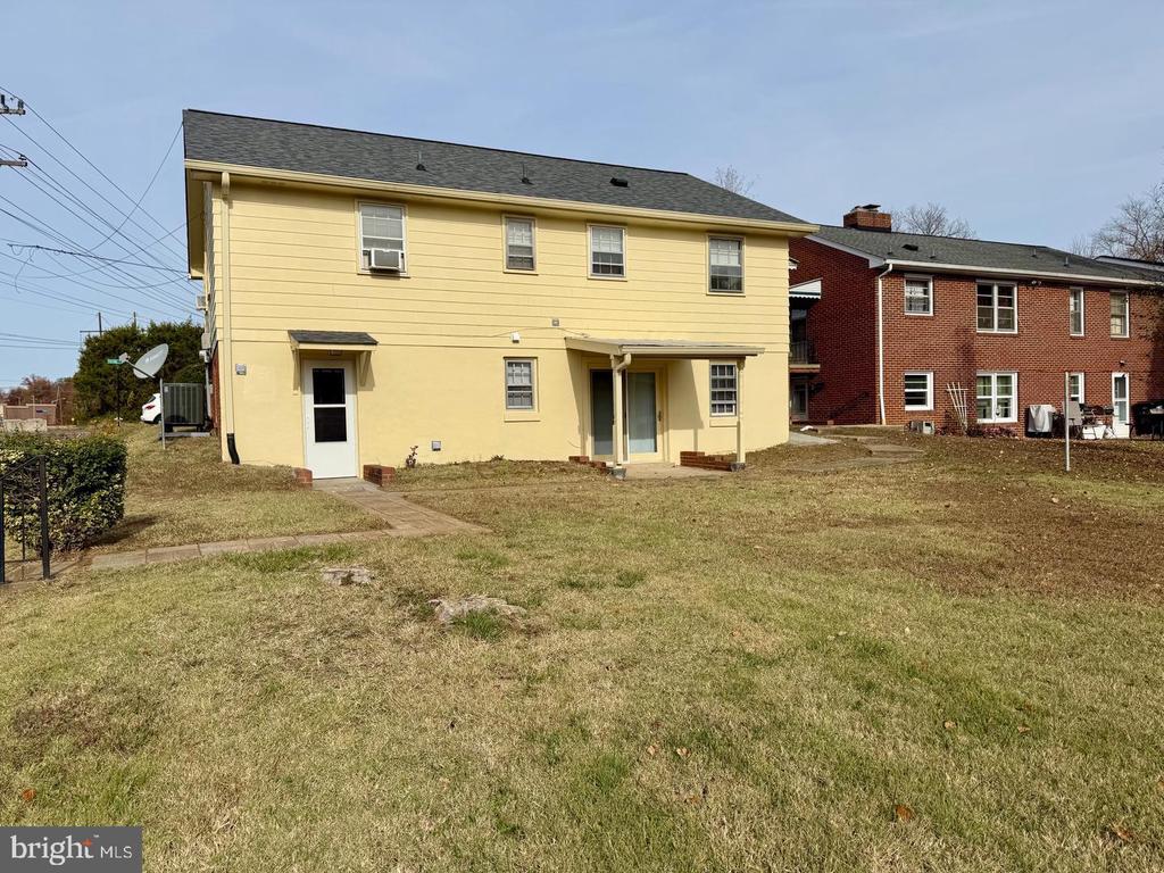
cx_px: 582
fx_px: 807
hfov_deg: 71.6
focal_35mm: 24
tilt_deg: -1.0
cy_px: 436
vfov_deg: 56.8
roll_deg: +2.0
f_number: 1.78
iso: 80
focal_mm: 6.76
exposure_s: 1/7353
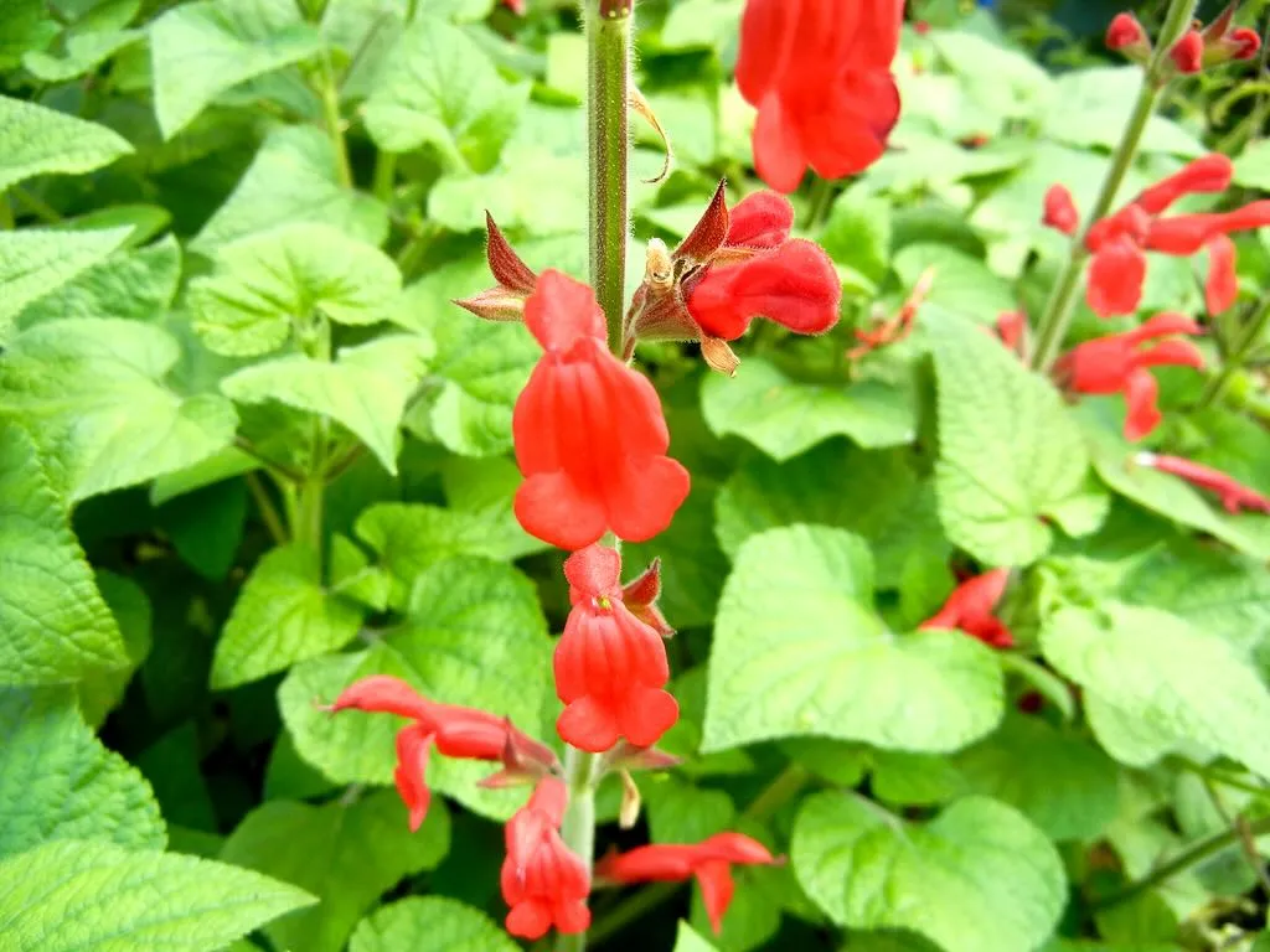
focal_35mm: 30
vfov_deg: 46.8
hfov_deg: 60.0
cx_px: 635
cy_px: 476
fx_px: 1101
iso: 160
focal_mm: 5.4
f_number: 3.5
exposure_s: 1/202
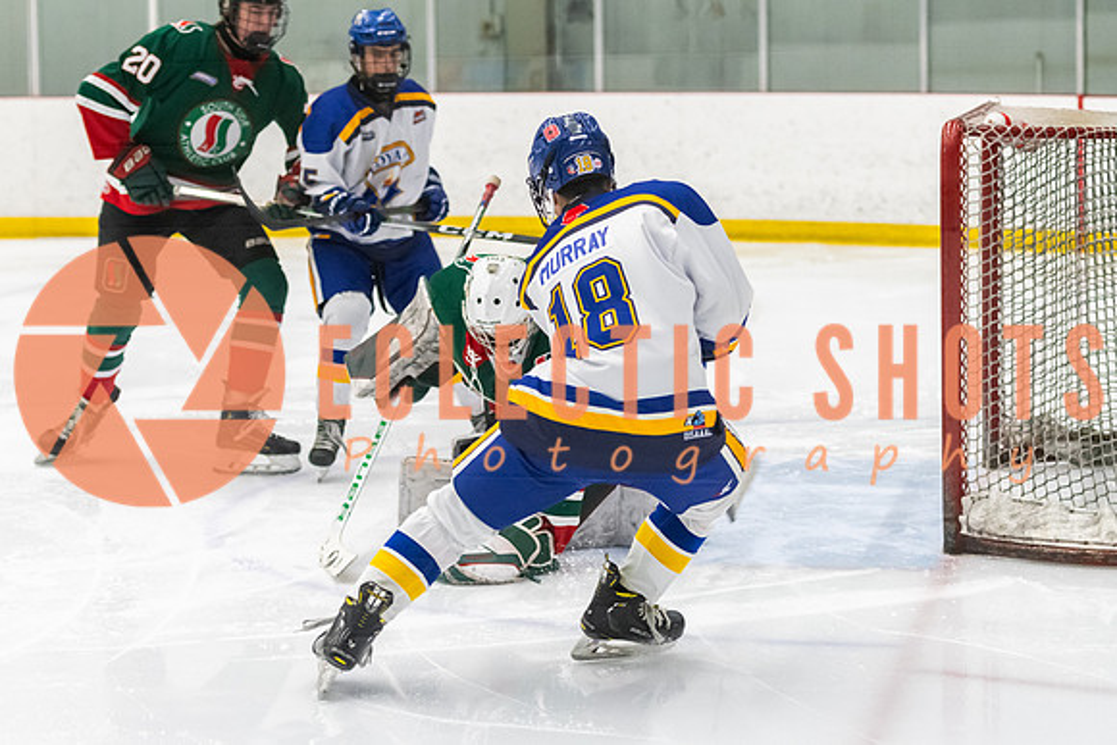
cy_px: 317
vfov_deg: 12.2
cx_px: 535
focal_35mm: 113
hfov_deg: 18.2
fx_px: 3491
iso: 4000
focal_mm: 78
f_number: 2.8
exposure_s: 1/800
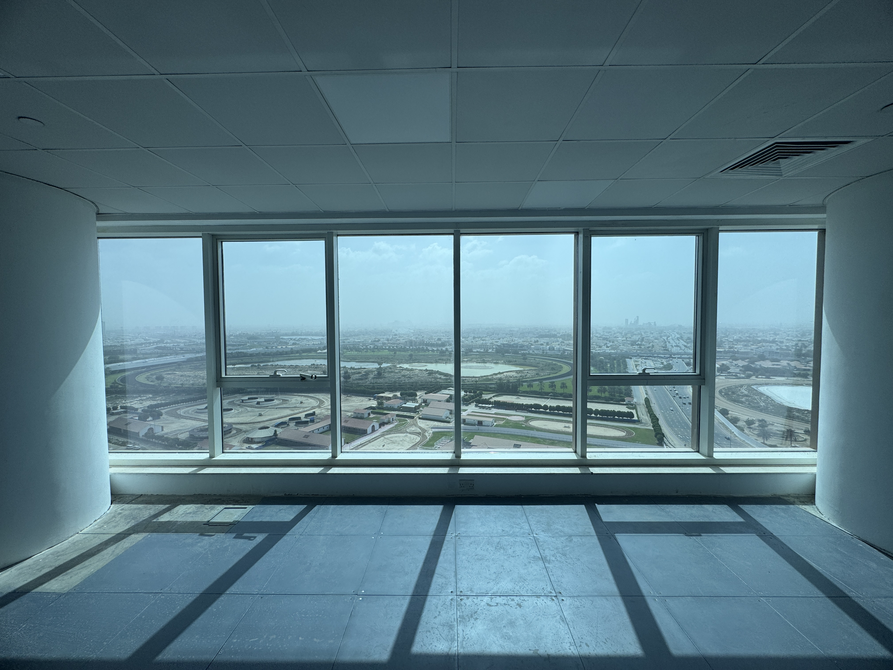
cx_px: 446
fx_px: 361
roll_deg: -0.4
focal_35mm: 14
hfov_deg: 102.1
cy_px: 335
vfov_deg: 85.7
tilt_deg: -3.1
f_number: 2.2
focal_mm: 2.22
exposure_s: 1/1789
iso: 50
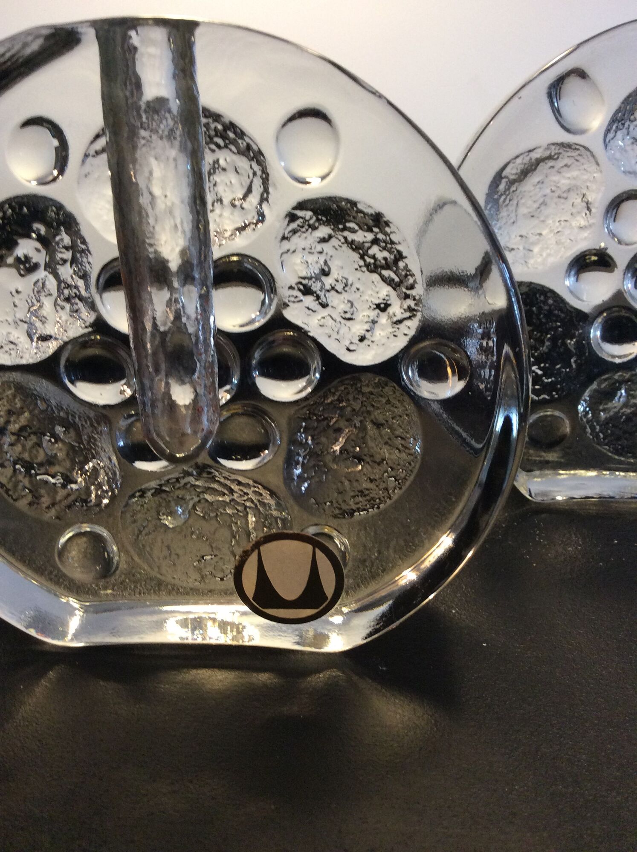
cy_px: 426
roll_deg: +0.7
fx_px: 787
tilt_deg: -23.0
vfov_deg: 56.9
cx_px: 318
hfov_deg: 44.1
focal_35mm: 32
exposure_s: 1/25
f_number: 2.4
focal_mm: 3.3
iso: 100
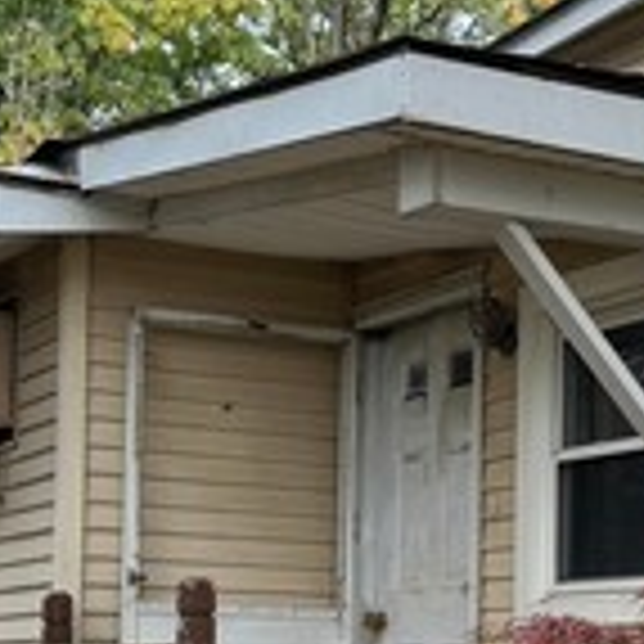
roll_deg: -1.2
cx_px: 495
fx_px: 2000
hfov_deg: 18.2
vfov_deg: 18.1
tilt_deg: +3.1
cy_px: 545
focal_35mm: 95
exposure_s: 1/122
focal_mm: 6.76
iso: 64
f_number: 1.78
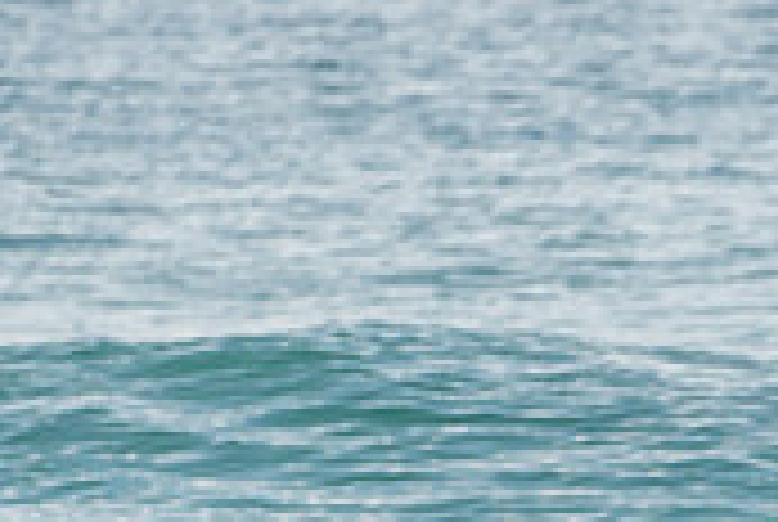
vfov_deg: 0.8
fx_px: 36239
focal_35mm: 1674
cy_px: 848
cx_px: 836
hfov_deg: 1.2
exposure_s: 1/2000
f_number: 5.6
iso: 180
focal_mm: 500
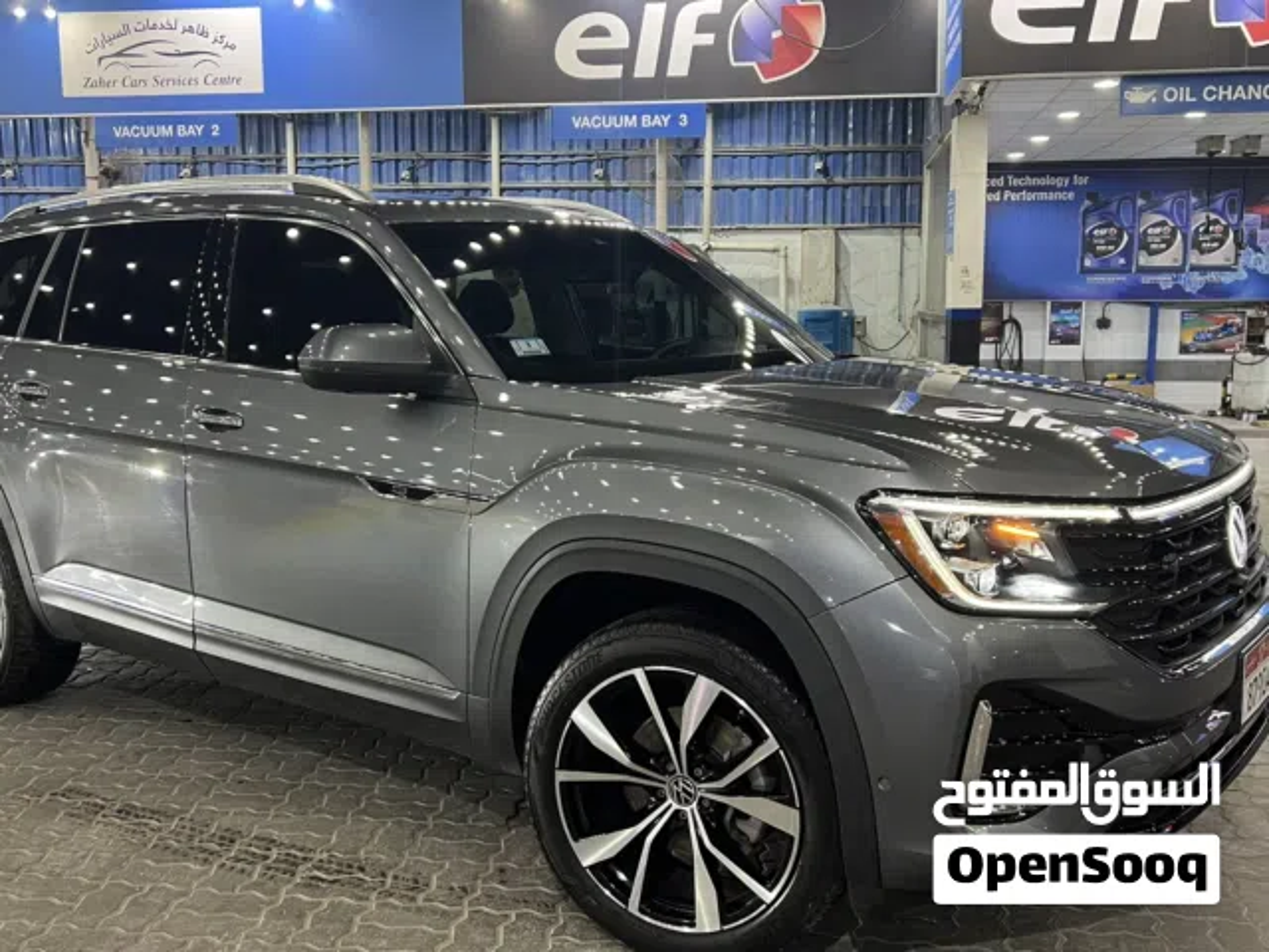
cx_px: 634
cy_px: 476
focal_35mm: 26
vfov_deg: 53.1
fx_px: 953
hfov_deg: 67.3
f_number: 1.5
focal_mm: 5.7
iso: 100
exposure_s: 1/50
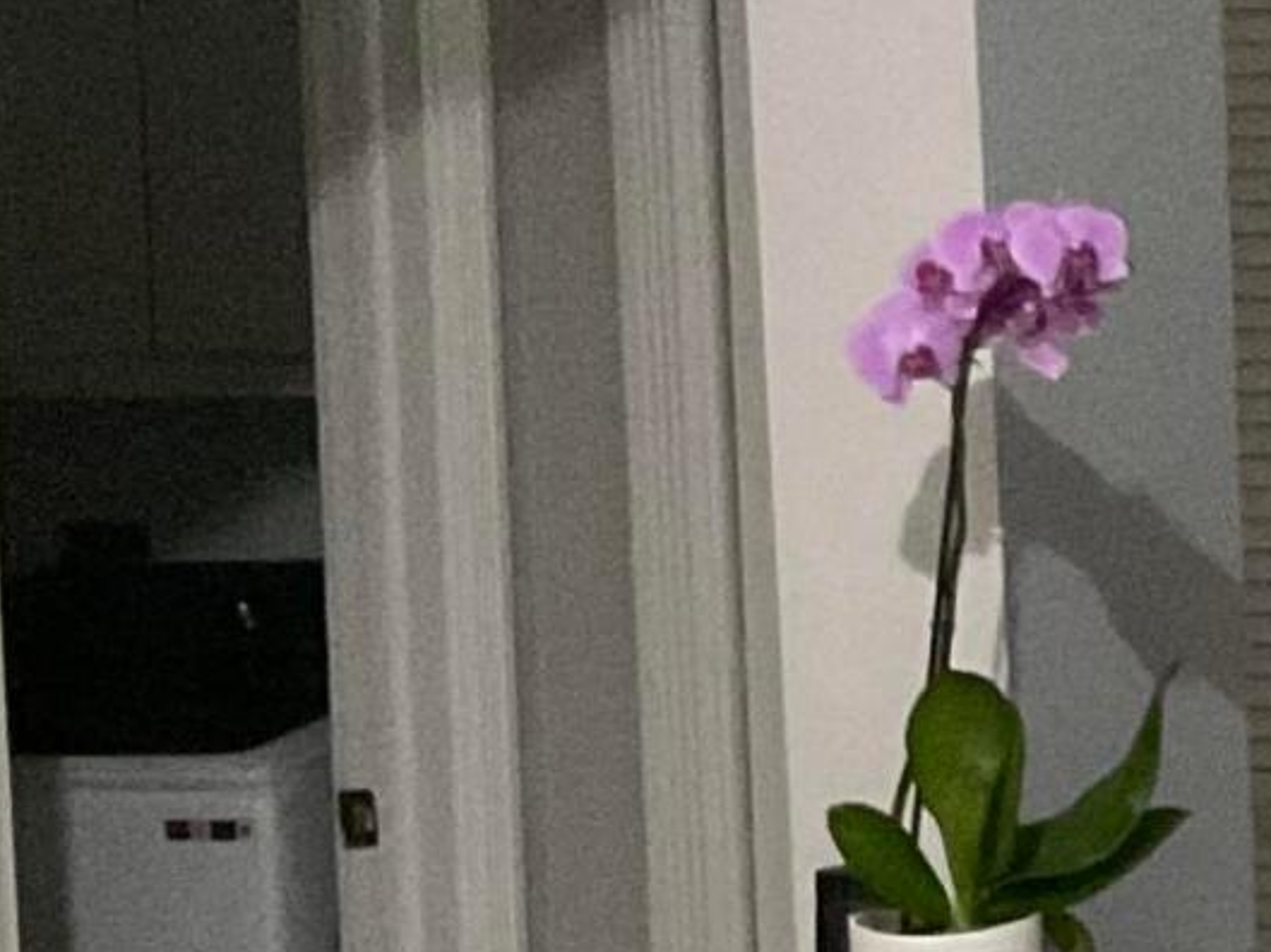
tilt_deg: -5.0
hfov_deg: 10.7
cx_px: 3015
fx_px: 5797
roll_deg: +0.2
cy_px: 596
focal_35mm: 158
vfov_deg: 9.4
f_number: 1.8
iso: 400
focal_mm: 3
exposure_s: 1/30
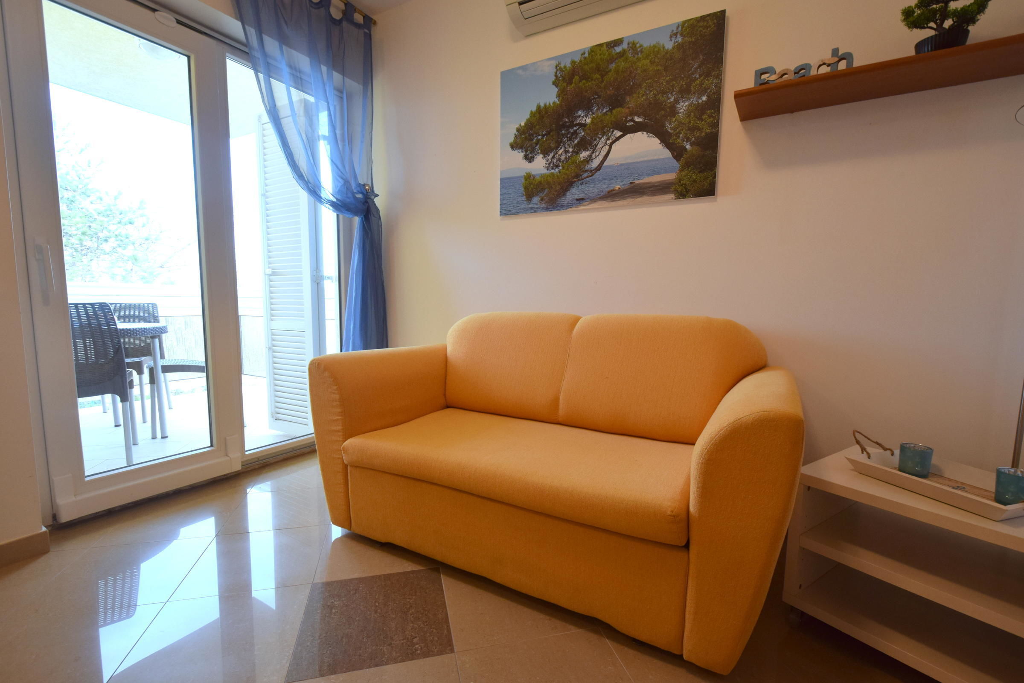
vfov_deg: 77.3
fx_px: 427
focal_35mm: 15
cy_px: 342
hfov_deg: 100.4
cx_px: 512
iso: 400
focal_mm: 10
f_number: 5
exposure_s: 1/100
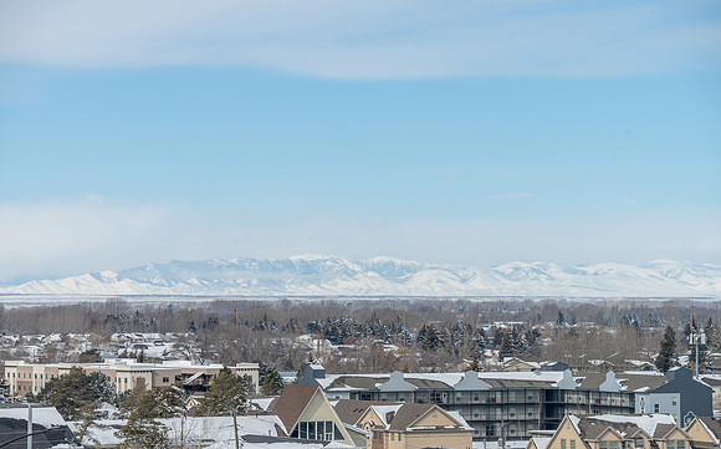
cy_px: 240
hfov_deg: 12.5
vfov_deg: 7.8
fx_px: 3304
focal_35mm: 168
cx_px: 360
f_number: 7.1
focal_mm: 165
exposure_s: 1/125
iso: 50
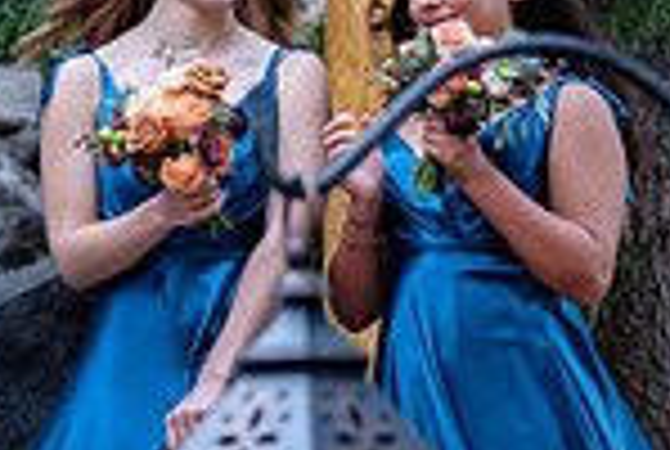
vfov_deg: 4.7
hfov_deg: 6.9
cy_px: 209
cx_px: -454
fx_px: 5427
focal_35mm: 291
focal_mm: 50
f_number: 3.2
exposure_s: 1/80
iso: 640
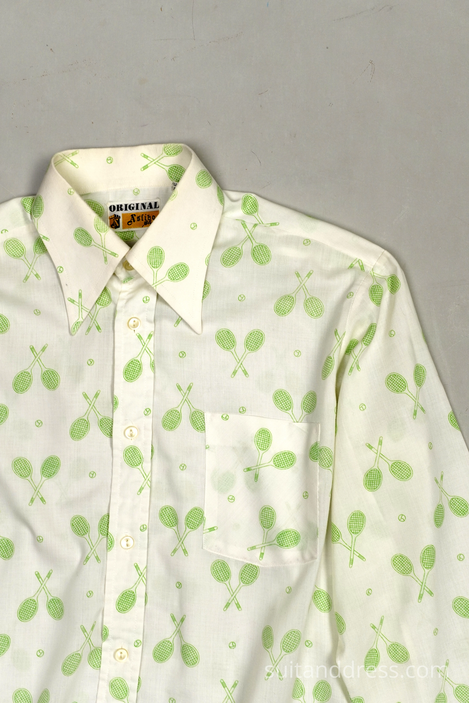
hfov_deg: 28.1
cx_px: 234
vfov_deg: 41.1
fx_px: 938
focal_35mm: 48
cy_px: 352
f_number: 6.3
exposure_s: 1/100
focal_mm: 32
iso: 400
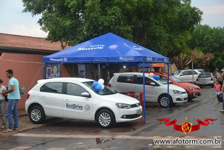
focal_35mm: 66
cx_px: 112
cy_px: 75
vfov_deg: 20.6
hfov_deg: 30.5
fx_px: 411
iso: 720
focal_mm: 44
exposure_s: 1/60
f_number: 4.5
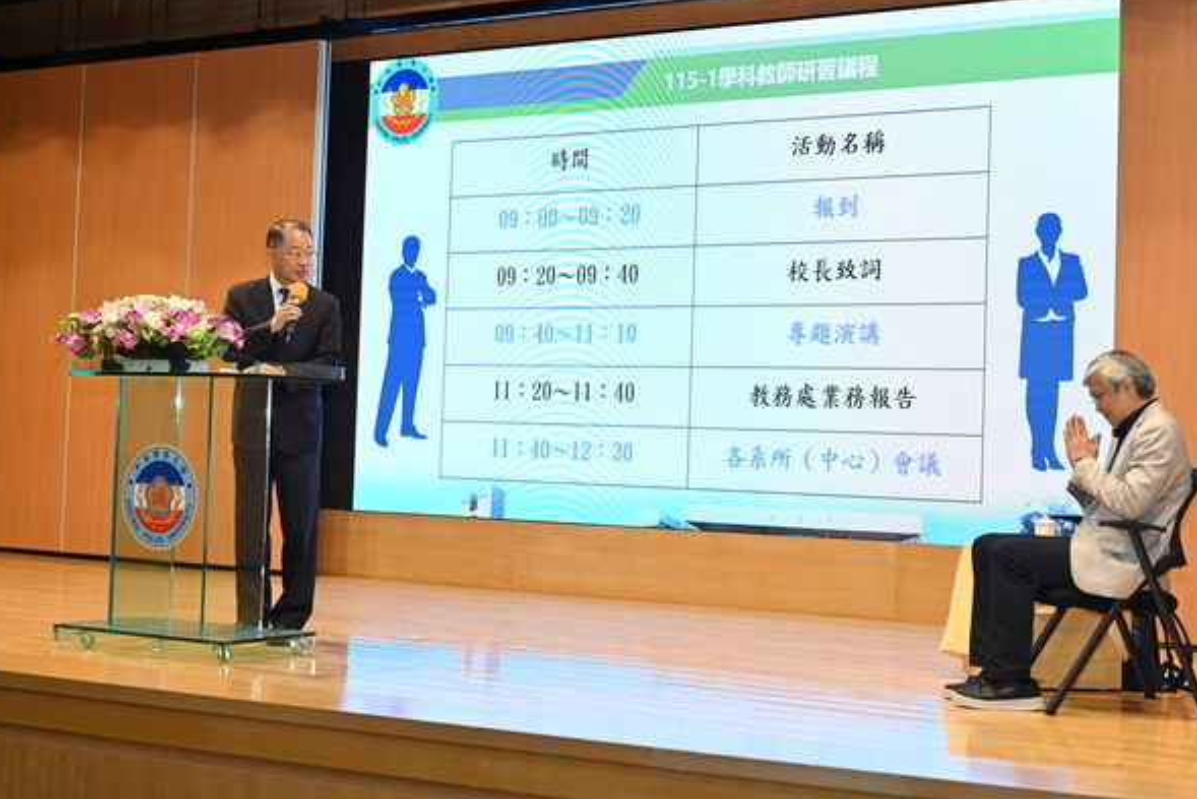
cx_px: 652
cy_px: 330
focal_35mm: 57
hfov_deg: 35.0
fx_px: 1896
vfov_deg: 23.8
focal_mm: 48
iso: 1000
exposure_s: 1/125
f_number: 4
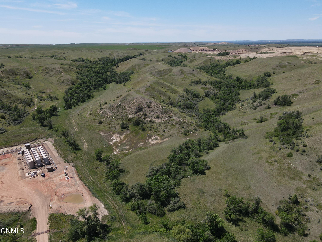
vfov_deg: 56.8
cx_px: 161
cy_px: 121
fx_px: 223
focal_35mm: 24
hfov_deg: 71.6
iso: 100
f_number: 2.8
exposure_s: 1/725
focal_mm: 4.5
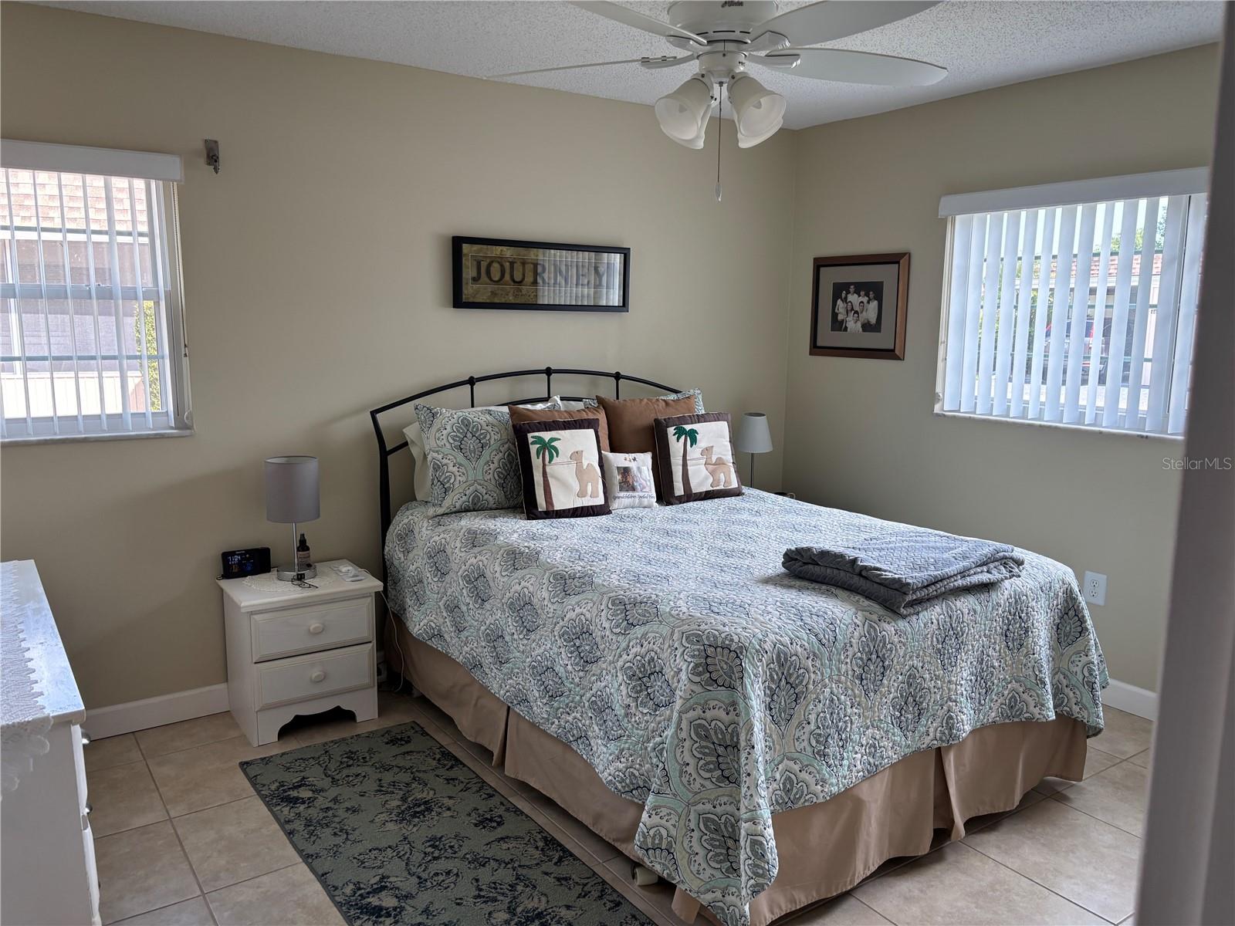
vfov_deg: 53.1
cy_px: 463
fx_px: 928
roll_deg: -0.8
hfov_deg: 67.3
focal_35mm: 26
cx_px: 618
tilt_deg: -9.3
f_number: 1.6
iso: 80
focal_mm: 5.96
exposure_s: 1/121
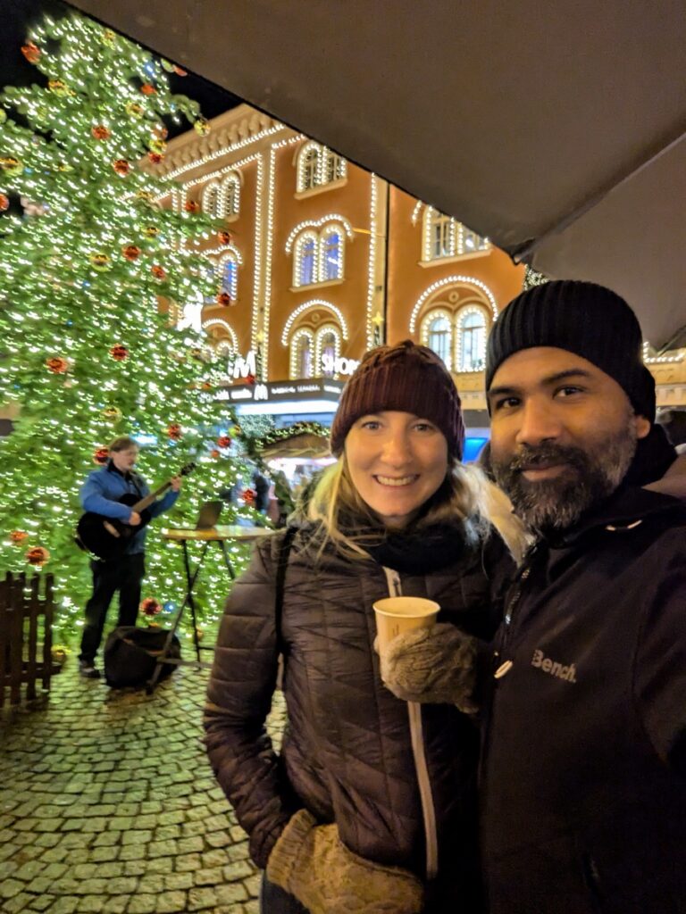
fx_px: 555
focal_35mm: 21
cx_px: 343
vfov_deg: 79.0
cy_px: 457
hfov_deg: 63.4
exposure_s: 1/20
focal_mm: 2.74
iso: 150
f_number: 2.2
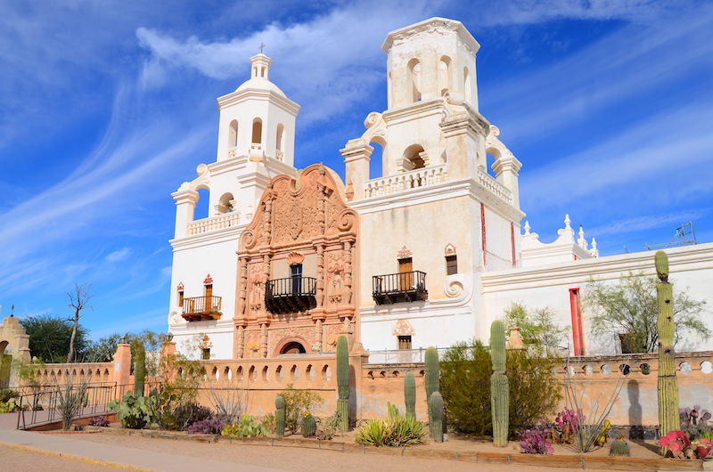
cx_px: 356
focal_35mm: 30
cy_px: 236
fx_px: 593
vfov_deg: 43.4
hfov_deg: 62.0
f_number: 10
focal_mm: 20
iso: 100
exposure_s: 1/400
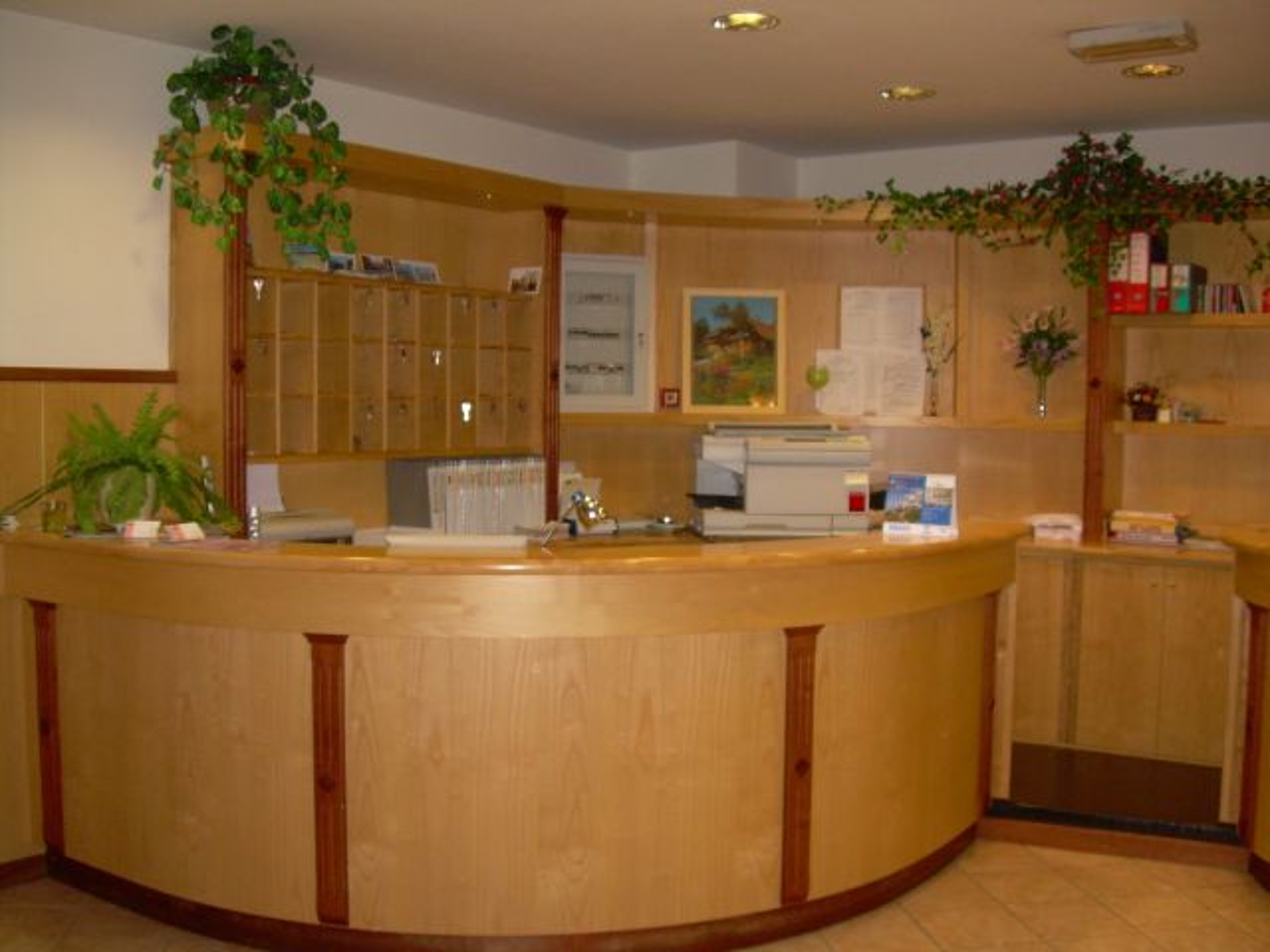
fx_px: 1394
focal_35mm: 38
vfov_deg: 37.7
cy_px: 476
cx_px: 635
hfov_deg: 49.0
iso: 141
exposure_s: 1/60
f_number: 2.8
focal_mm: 6.3
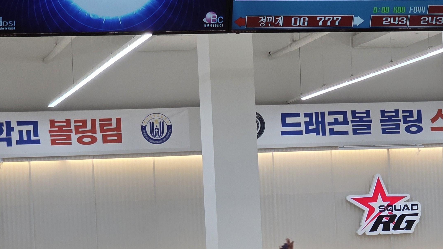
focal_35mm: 139
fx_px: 1633
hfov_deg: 15.4
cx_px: 296
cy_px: 237
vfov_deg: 8.7
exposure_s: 1/120
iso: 100
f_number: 2.4
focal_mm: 7.9
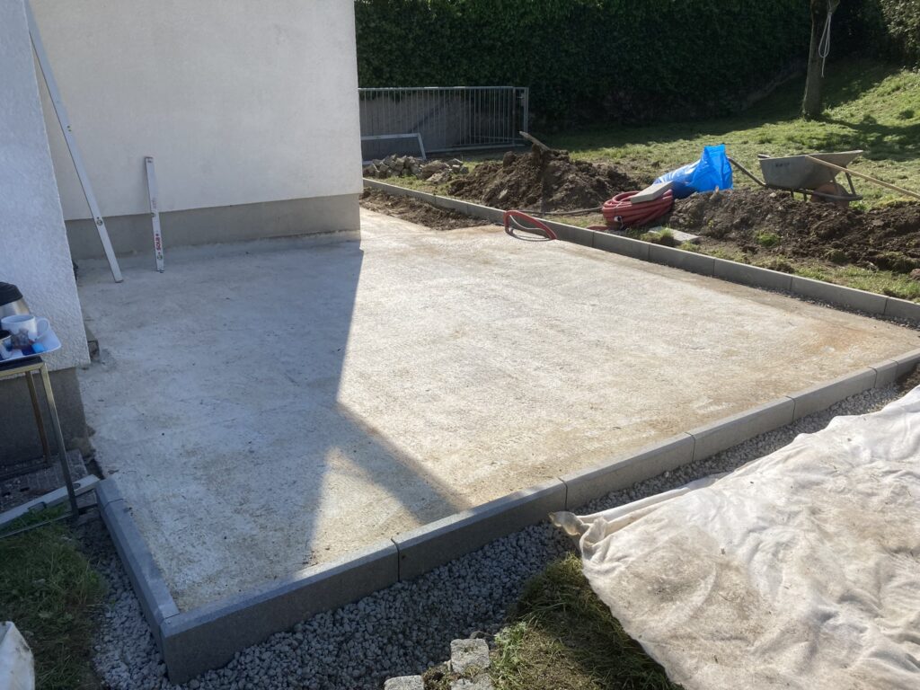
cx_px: 460
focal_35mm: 28
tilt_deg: -18.8
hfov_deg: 63.4
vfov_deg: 49.7
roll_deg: +0.4
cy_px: 345
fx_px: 744
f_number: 1.8
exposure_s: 1/2825
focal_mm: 3.99
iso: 20
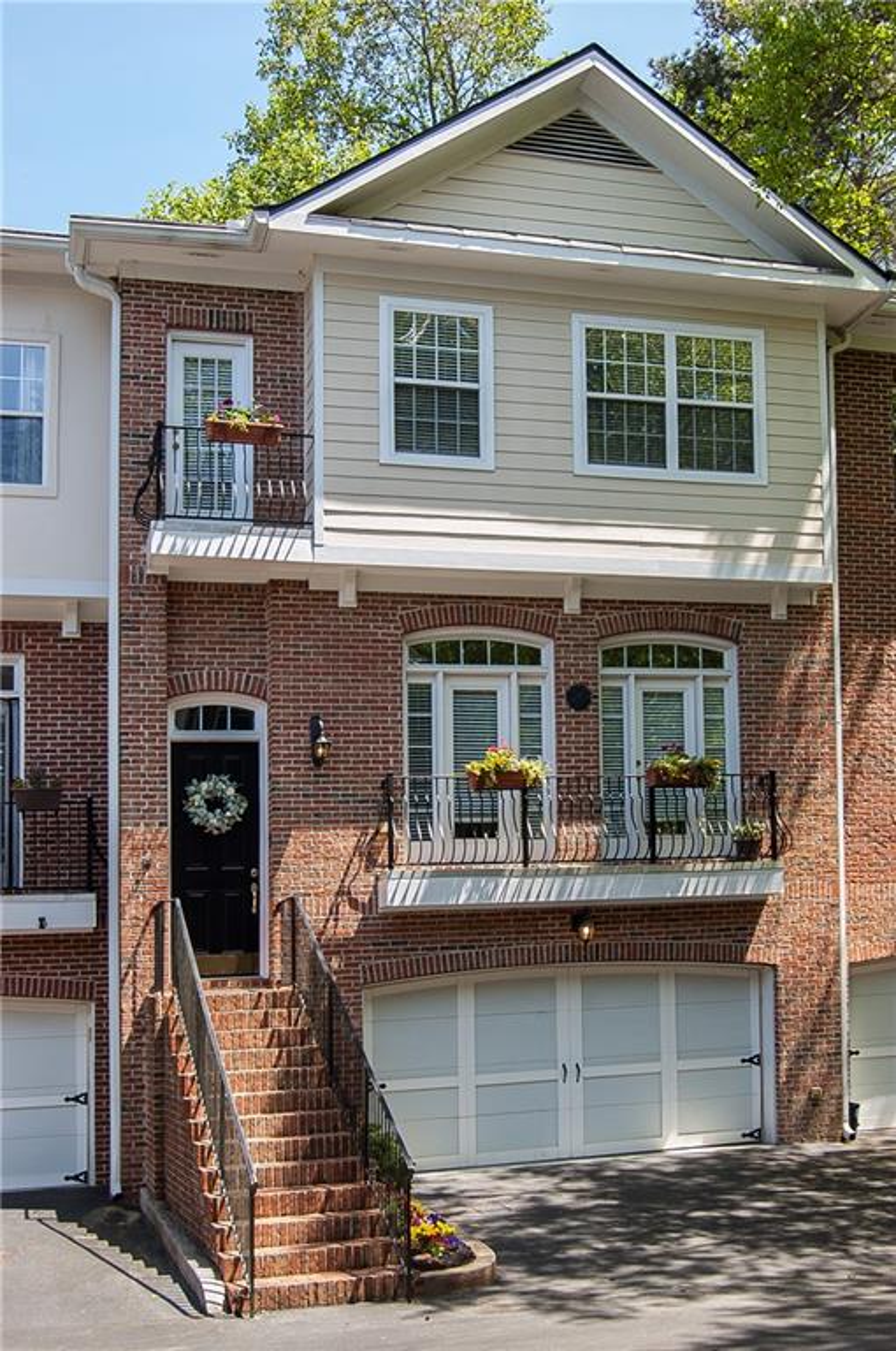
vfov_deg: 49.6
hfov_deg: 34.1
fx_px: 1460
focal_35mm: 39
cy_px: 676
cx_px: 448
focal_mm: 26
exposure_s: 1/125
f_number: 8
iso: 200
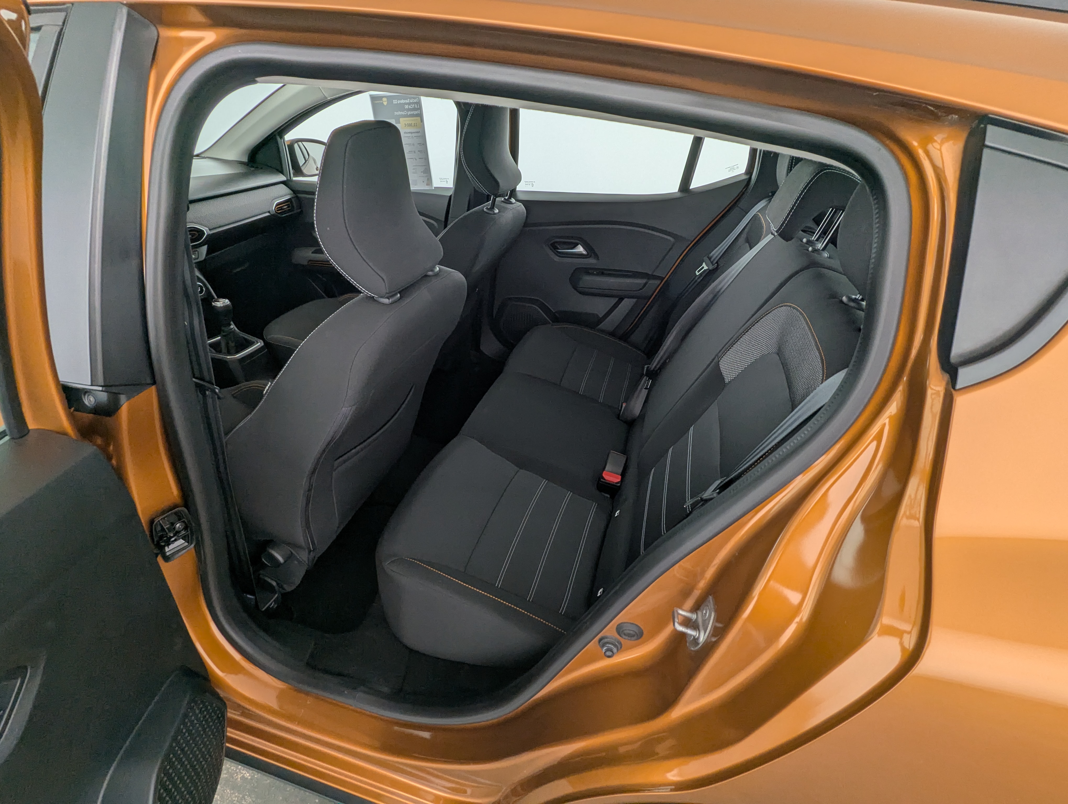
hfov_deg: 94.4
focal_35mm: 16
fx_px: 494
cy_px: 402
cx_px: 534
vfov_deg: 78.2
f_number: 2.2
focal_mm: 2.35
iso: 47
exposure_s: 1/88.2
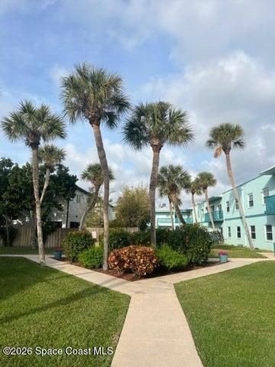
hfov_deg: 53.1
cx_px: 138
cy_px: 184
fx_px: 275
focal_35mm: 26
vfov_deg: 67.3
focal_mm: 5.7
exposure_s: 1/3968
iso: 50
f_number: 1.5
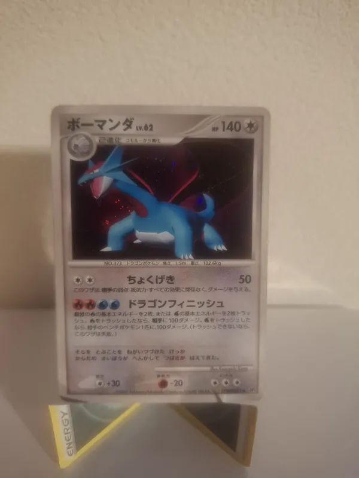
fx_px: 318
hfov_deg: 58.9
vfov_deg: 73.9
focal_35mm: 23
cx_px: 180
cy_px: 239
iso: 640
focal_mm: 5.54
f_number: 1.8
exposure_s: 1/25
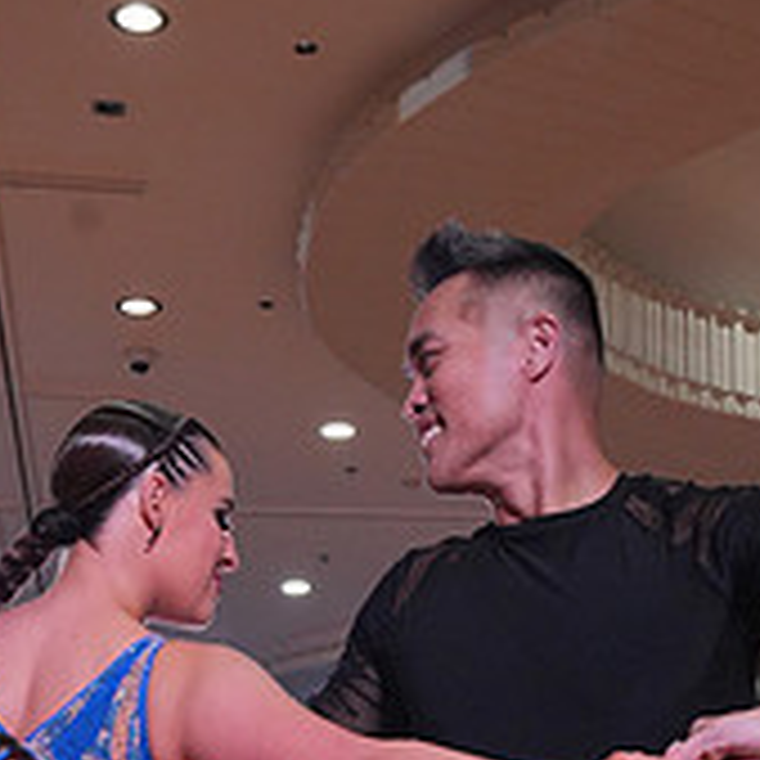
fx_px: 2385
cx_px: 335
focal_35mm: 96
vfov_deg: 16.6
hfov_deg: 18.1
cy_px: 1111
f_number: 7.1
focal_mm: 33
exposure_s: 1/400
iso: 3200
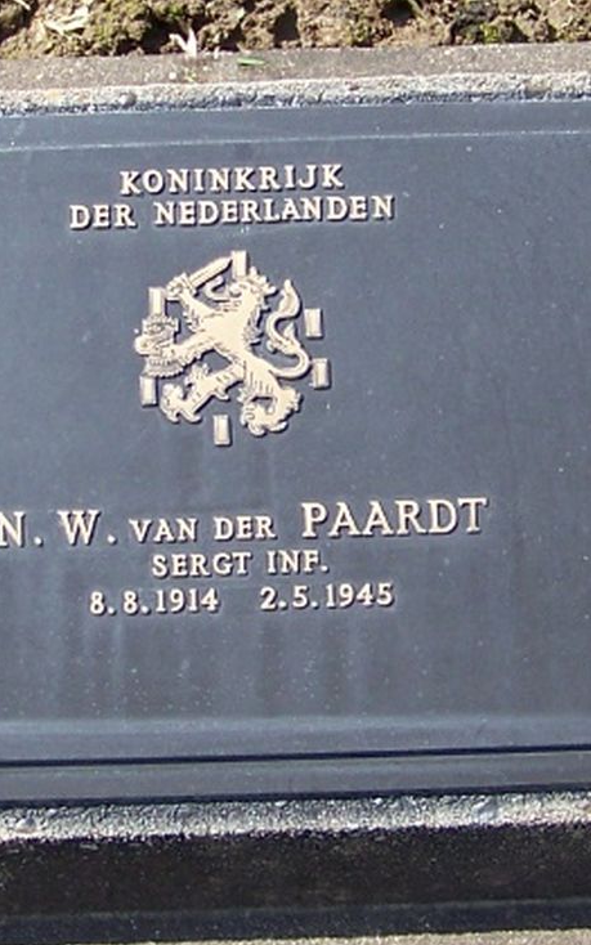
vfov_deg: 38.9
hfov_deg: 24.8
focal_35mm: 52
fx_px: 1340
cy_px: 482
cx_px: 228
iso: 64
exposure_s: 1/500
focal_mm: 5.85
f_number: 2.8
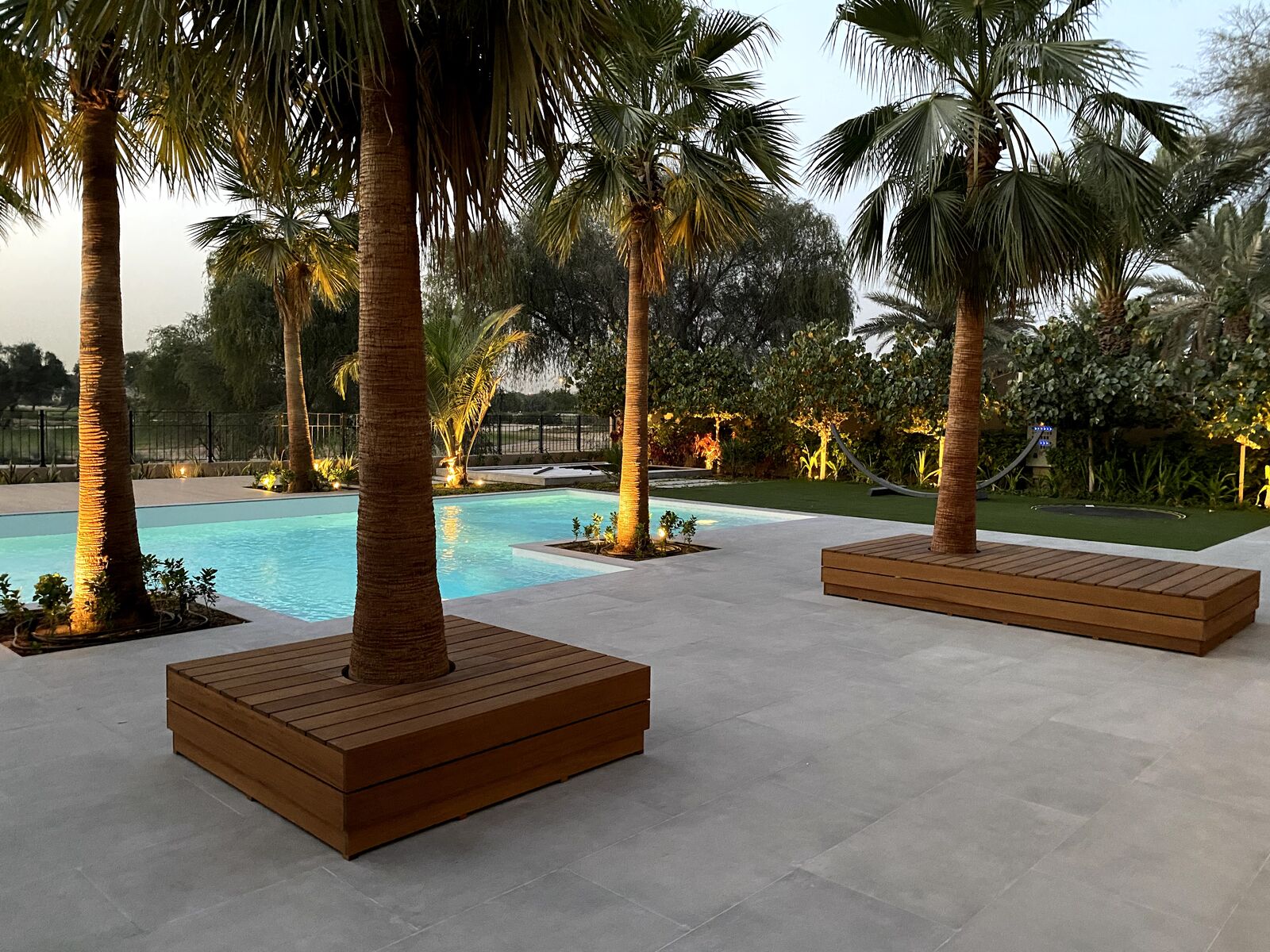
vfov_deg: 53.1
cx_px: 635
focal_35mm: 26
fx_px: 954
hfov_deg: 67.3
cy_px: 476
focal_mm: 4.25
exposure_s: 1/30
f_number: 1.8
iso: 800
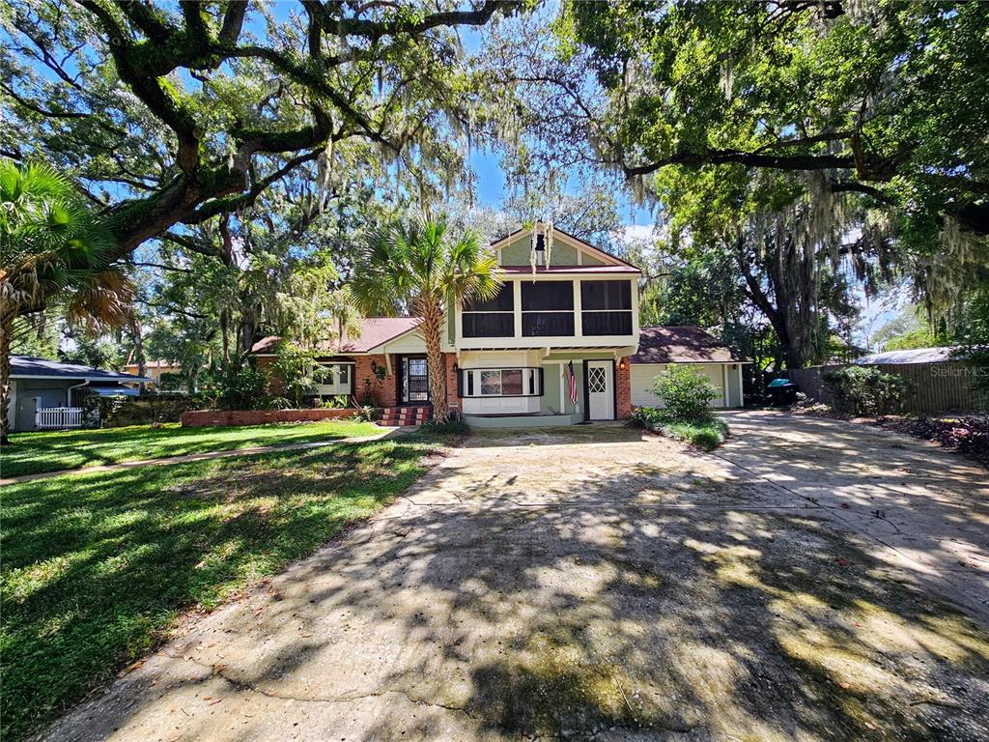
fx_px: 371
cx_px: 494
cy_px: 371
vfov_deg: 89.9
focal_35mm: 13
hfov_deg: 106.2
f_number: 2.2
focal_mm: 2.2
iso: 50
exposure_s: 1/445
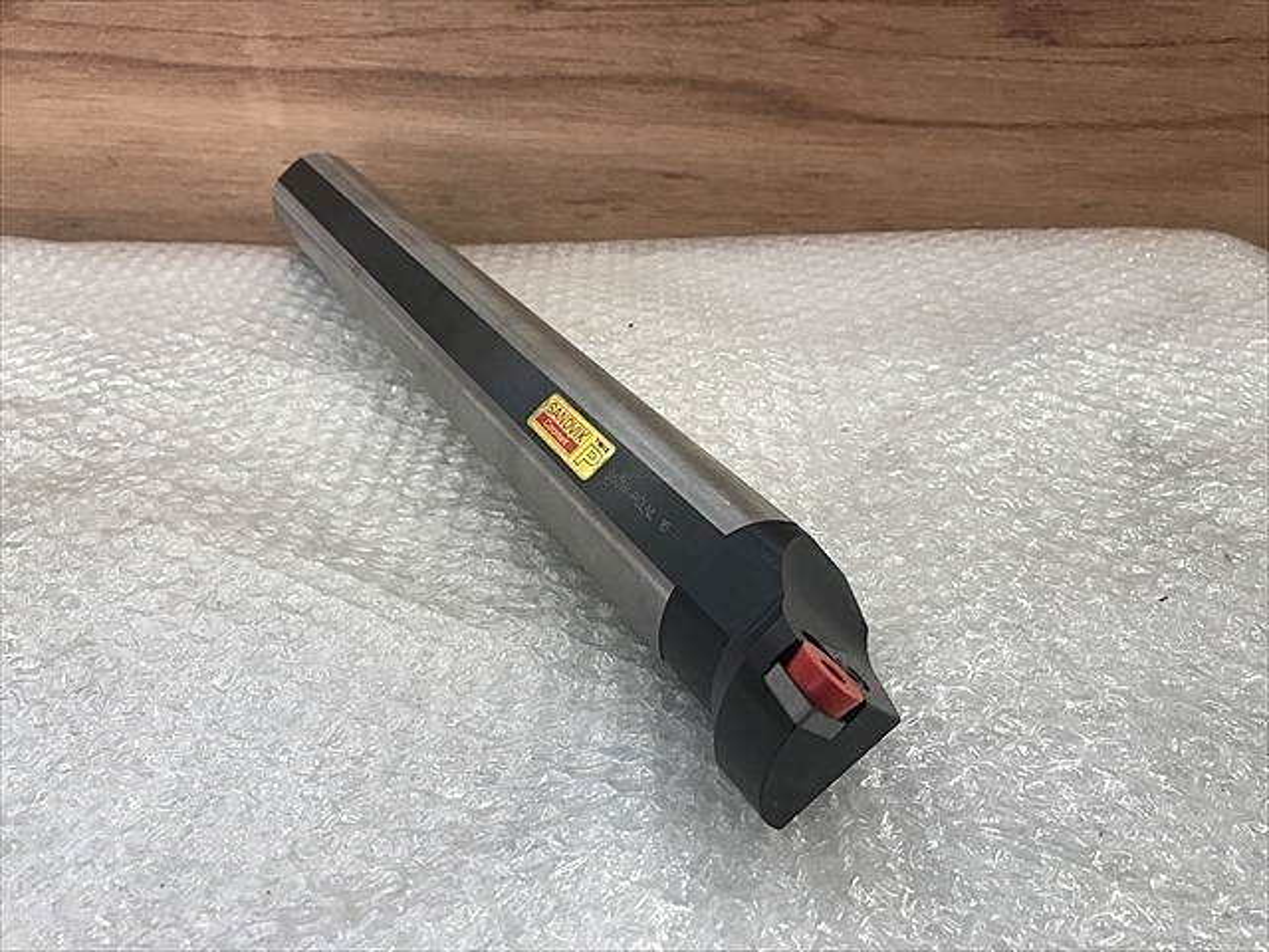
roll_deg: +1.1
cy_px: 476
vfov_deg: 49.7
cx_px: 634
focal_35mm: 28
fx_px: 1026
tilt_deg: -31.5
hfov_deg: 63.4
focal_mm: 3.99
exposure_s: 1/40
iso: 25
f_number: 1.8
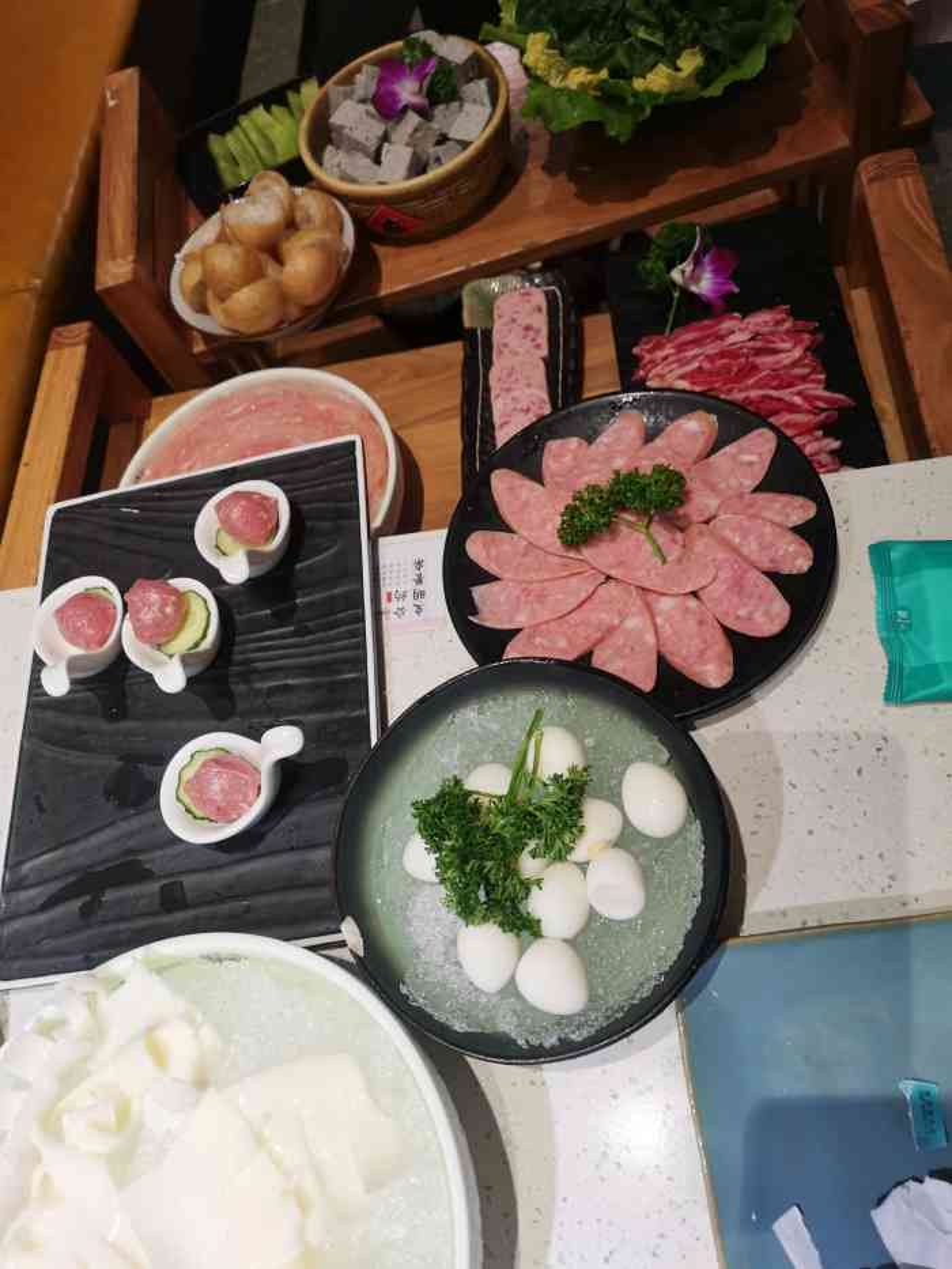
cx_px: 476
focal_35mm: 27
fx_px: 990
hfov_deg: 51.4
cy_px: 634
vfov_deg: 65.3
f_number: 1.8
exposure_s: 1/100
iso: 200
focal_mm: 5.58
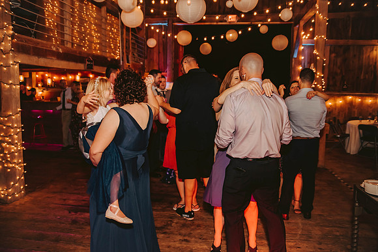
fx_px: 294
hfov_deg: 65.5
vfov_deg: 46.4
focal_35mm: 28
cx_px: 189
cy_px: 126
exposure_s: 1/125
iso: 1250
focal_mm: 28
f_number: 2.8
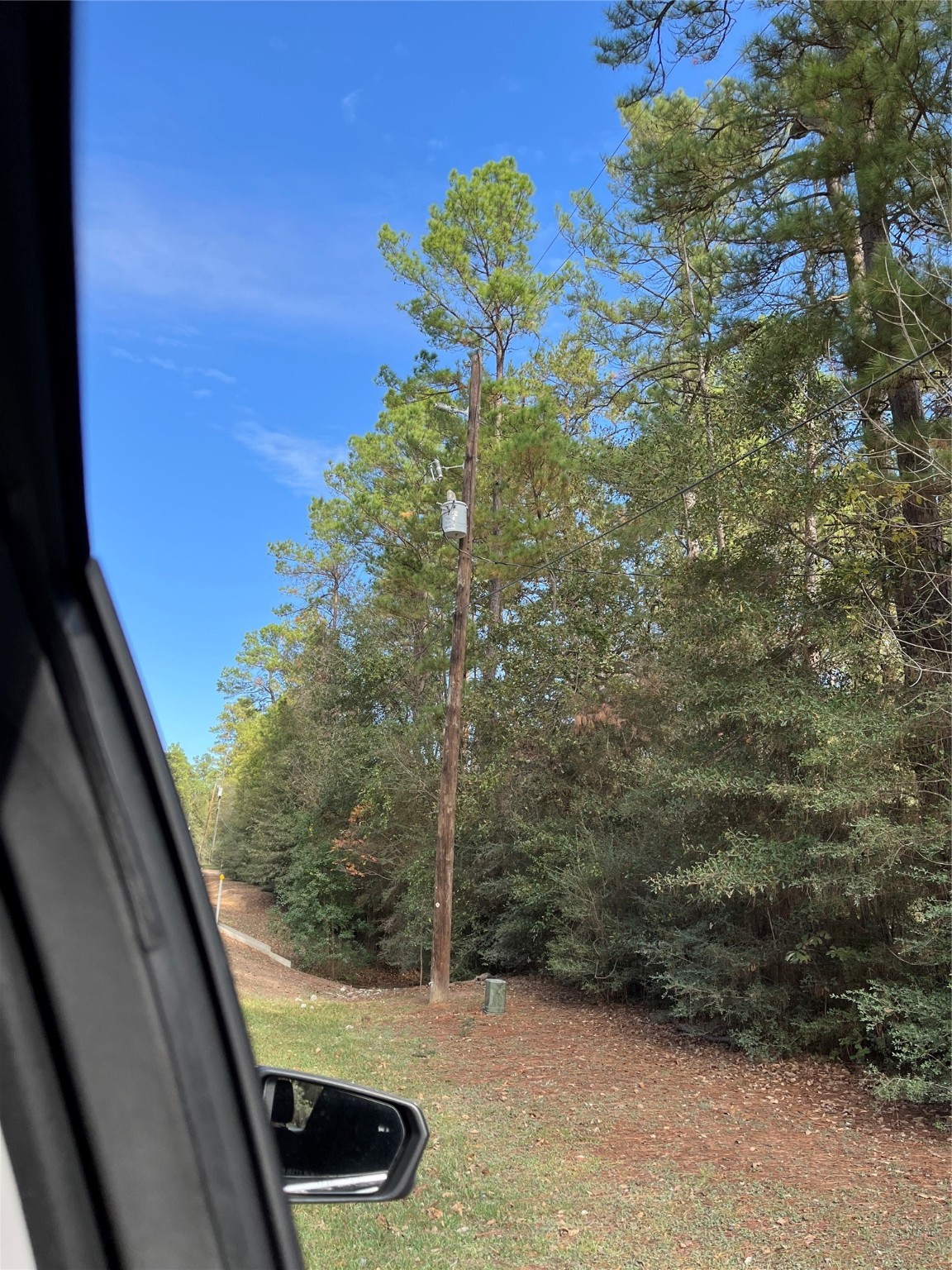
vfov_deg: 67.3
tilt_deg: +13.0
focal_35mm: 26
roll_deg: -3.2
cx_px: 476
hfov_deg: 53.1
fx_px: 953
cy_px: 635
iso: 50
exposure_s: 1/1212
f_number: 1.6
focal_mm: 5.1
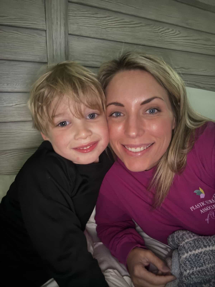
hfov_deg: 58.9
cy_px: 144
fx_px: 190
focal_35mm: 23
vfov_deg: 73.9
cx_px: 108
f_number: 1.9
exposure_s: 1/8
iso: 800
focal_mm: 2.7
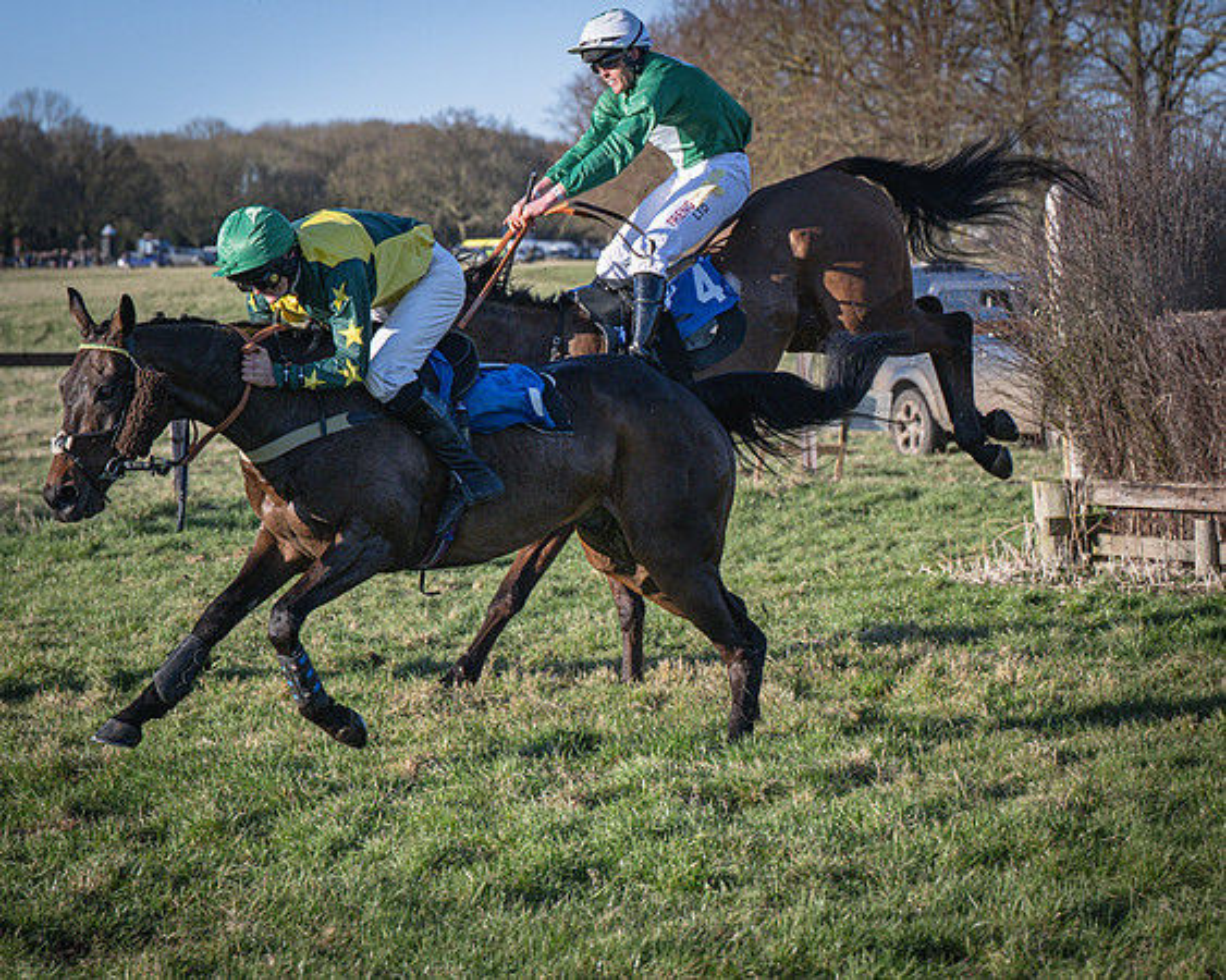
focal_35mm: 122
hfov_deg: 15.7
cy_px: 497
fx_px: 4442
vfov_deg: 12.6
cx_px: 495
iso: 200
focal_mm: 70
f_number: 4
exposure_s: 1/2500
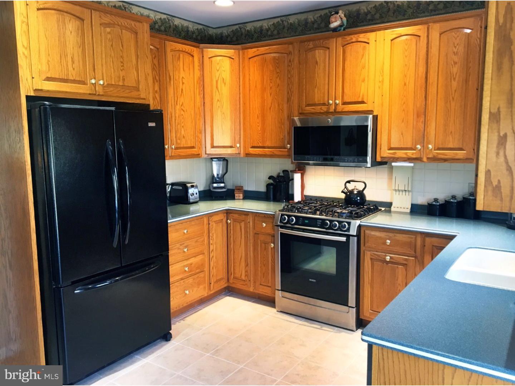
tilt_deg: -7.8
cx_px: 258
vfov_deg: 48.2
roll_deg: -0.8
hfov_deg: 61.7
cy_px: 193
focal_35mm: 29
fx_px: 431
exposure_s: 1/30
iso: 80
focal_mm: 4.15
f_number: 2.2
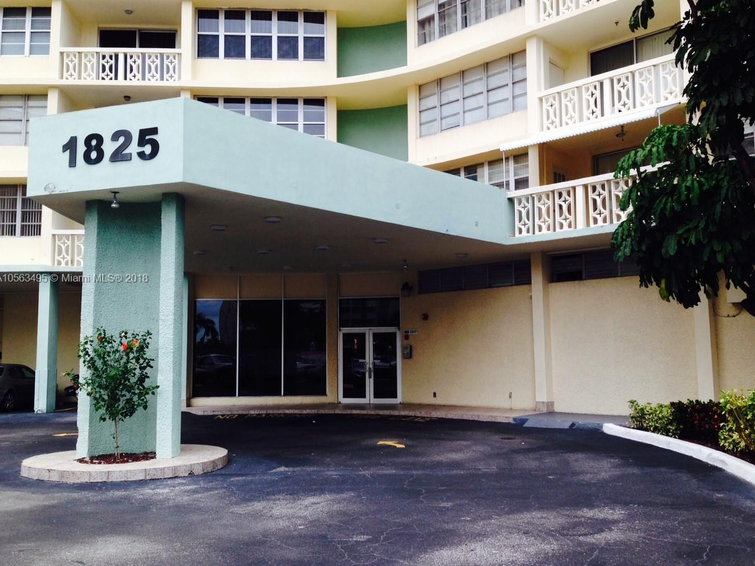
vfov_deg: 40.7
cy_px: 280
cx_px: 393
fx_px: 763
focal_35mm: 35
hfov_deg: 52.6
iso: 50
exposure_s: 1/321
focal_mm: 4.12
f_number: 2.4
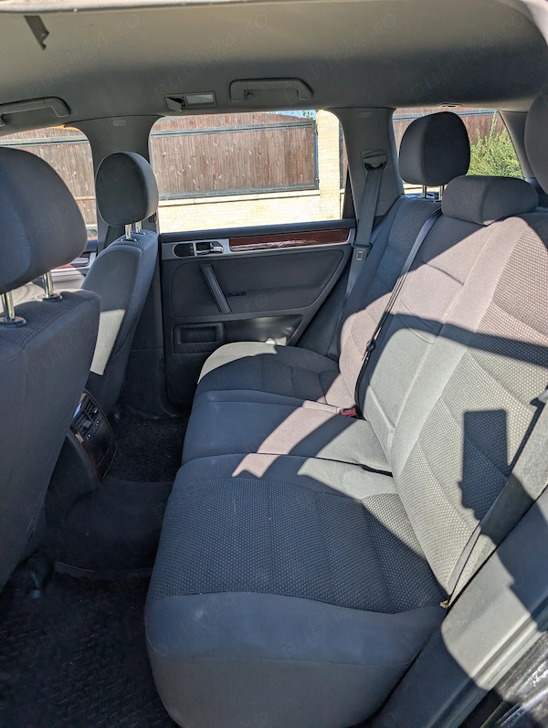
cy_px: 364
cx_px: 274
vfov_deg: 71.5
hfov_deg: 56.9
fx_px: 505
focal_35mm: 24
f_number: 1.68
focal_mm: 6.9
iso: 19
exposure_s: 1/464
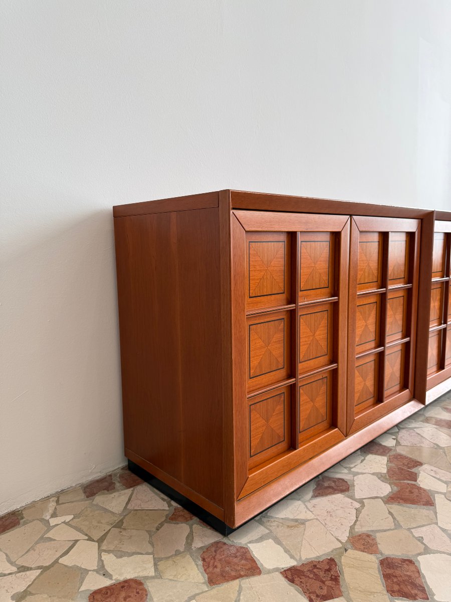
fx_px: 417
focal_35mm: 24
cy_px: 301
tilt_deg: -8.1
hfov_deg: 56.8
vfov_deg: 71.6
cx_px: 226
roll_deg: +0.8
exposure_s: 1/121
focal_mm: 6.76
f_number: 1.78
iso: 64
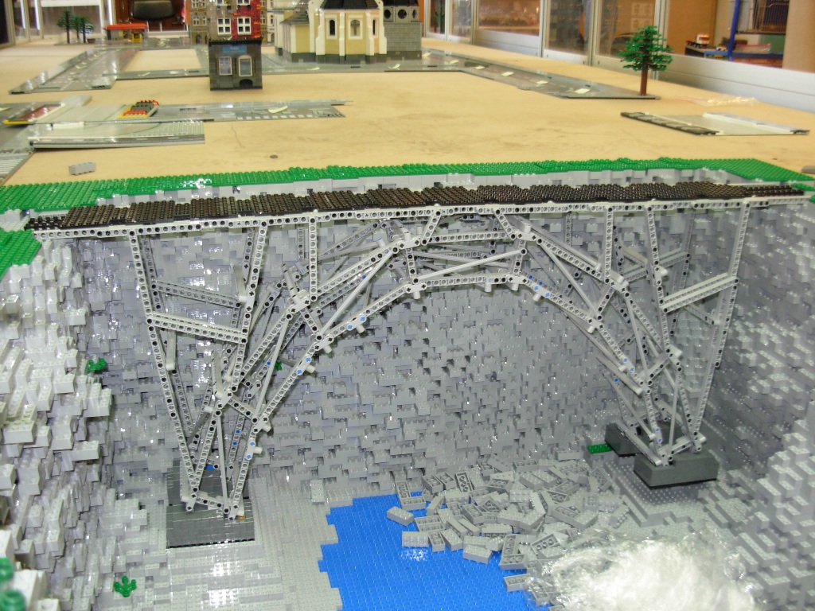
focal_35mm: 38
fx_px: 895
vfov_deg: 37.7
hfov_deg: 49.0
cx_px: 408
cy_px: 306
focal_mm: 6.3
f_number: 2.9
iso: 200
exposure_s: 1/16
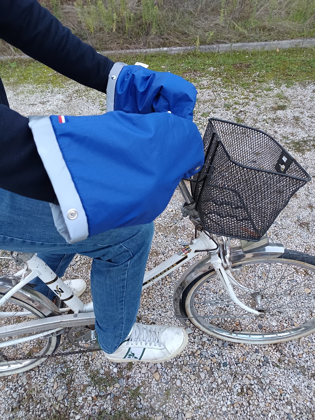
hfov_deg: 56.8
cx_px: 158
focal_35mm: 24
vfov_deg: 71.6
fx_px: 291
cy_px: 210
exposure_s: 1/50
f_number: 1.7
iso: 256
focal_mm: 5.31
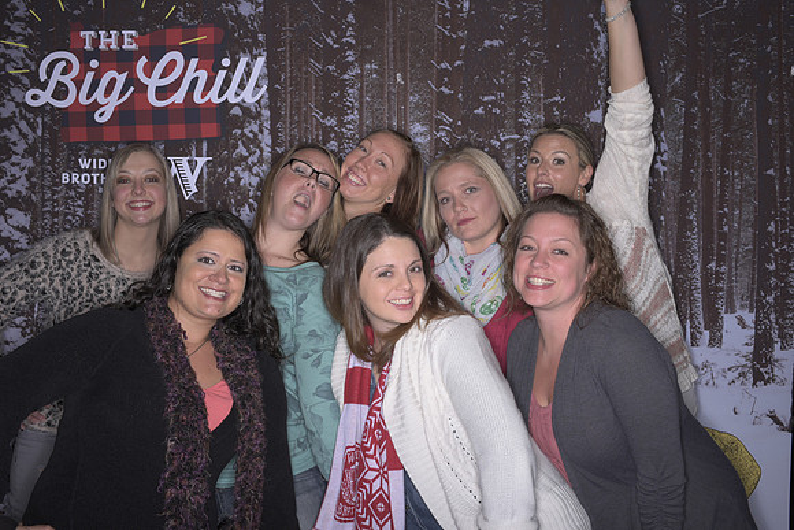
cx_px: 397
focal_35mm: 35
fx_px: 772
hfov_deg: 54.4
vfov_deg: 37.9
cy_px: 265
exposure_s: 1/250
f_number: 11
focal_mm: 35
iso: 64
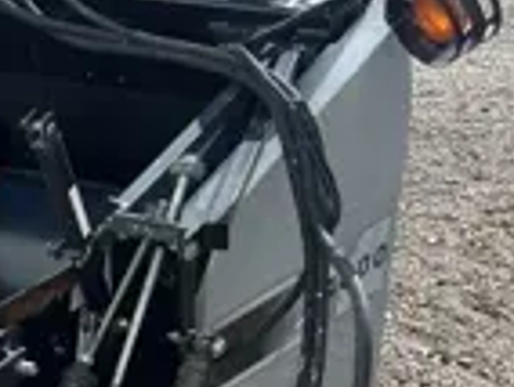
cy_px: 477
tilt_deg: -23.7
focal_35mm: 117
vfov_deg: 12.4
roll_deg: +4.5
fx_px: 1740
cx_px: -481
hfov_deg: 14.3
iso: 50
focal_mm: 5.7
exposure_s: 1/2457
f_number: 1.5
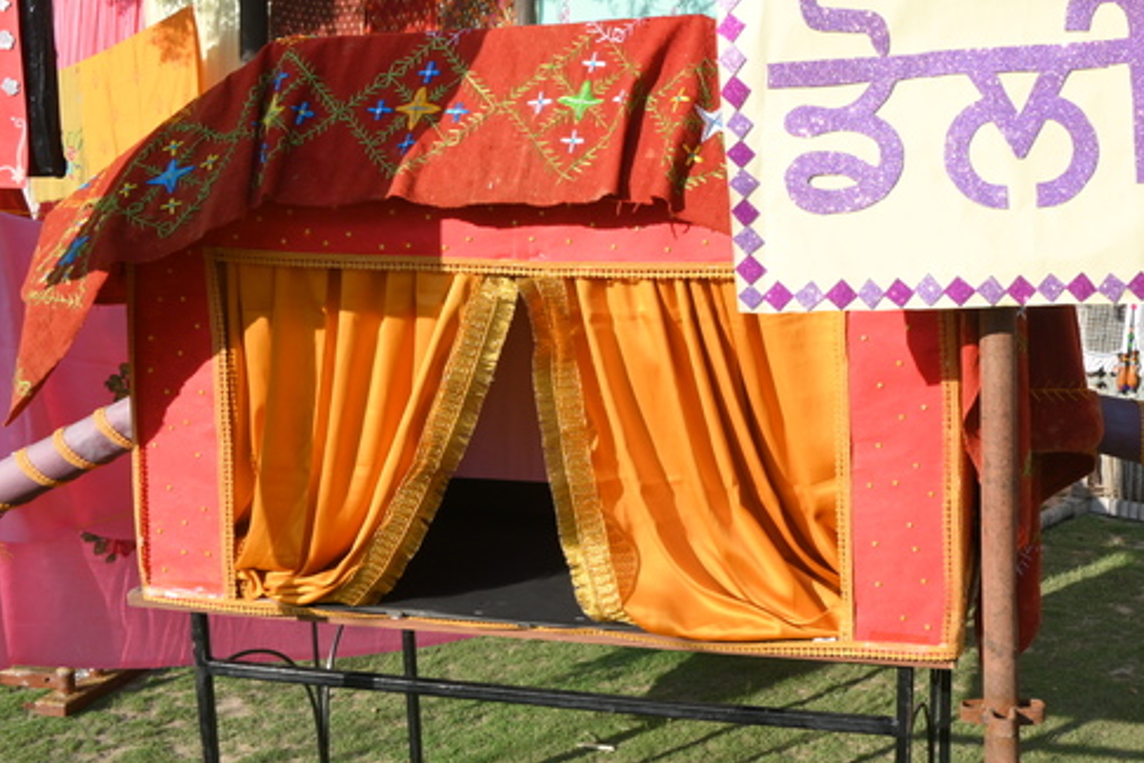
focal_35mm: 43
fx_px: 1366
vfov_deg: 31.2
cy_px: 372
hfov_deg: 44.6
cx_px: 779
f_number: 10
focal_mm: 20
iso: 200
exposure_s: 1/200
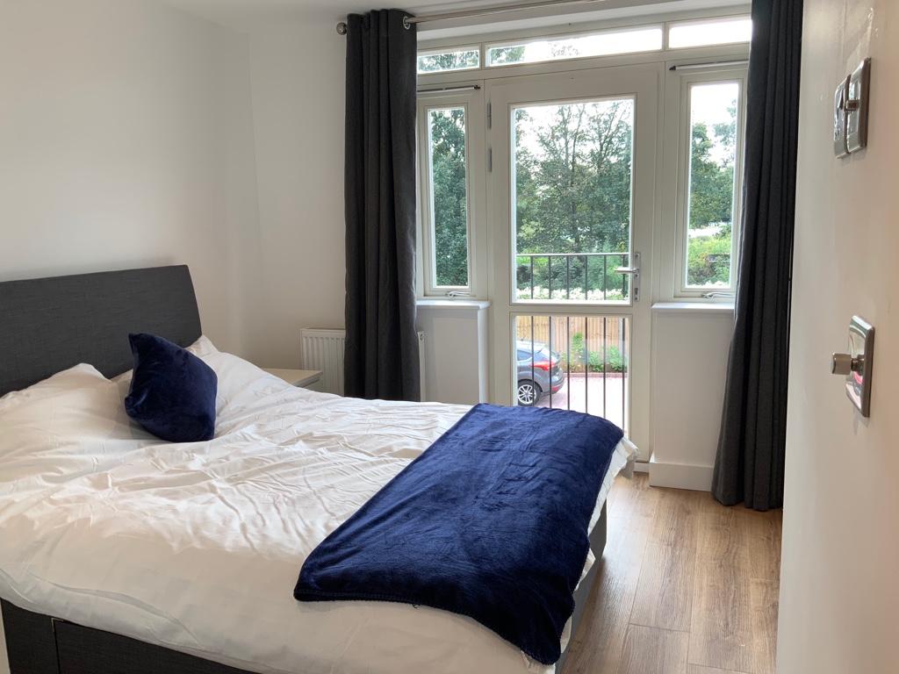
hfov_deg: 61.7
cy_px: 337
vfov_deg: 48.2
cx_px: 450
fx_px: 753
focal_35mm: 29
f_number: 1.8
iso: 20
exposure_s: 1/100
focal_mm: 3
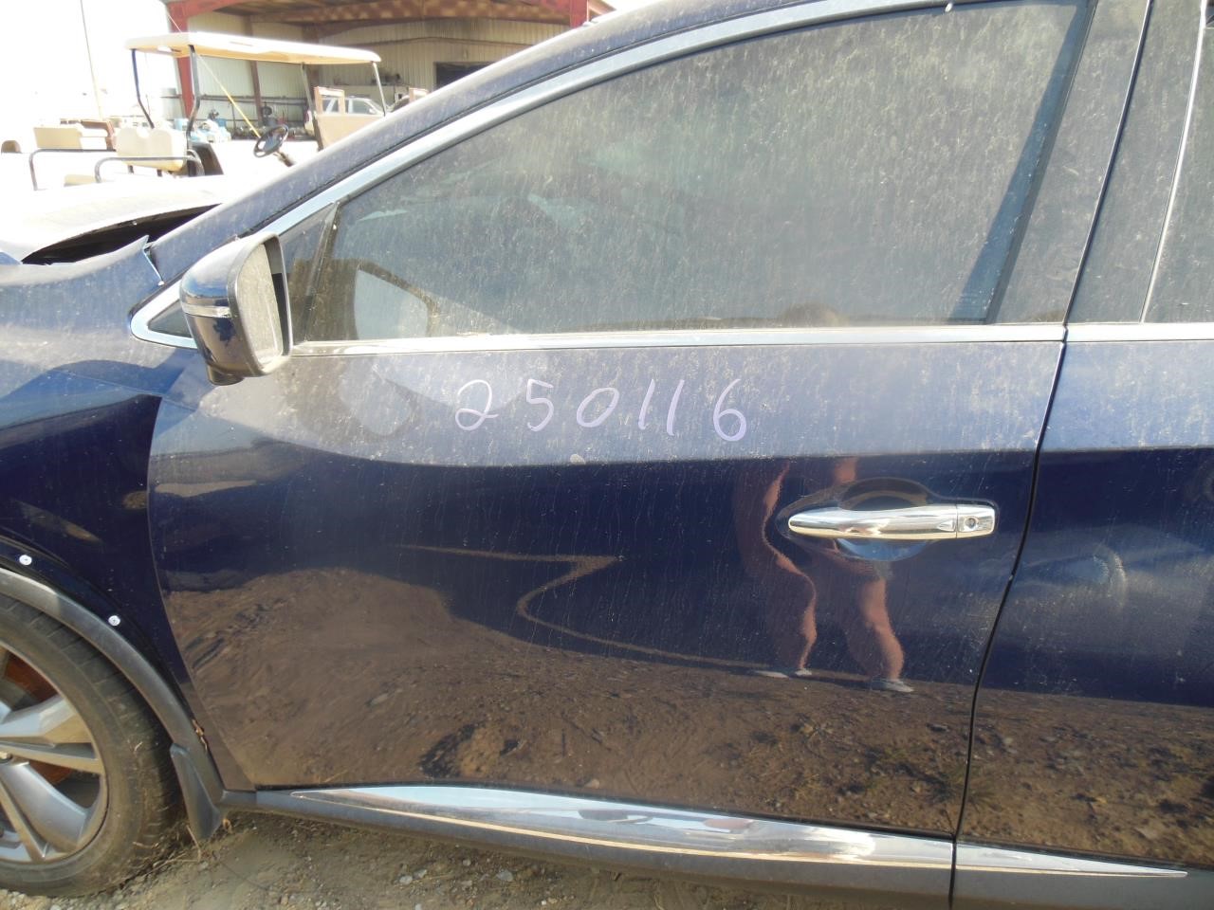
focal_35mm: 25
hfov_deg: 69.4
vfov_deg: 54.9
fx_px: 877
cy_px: 455
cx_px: 607
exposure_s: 1/250
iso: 125
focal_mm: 4.5
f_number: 3.2
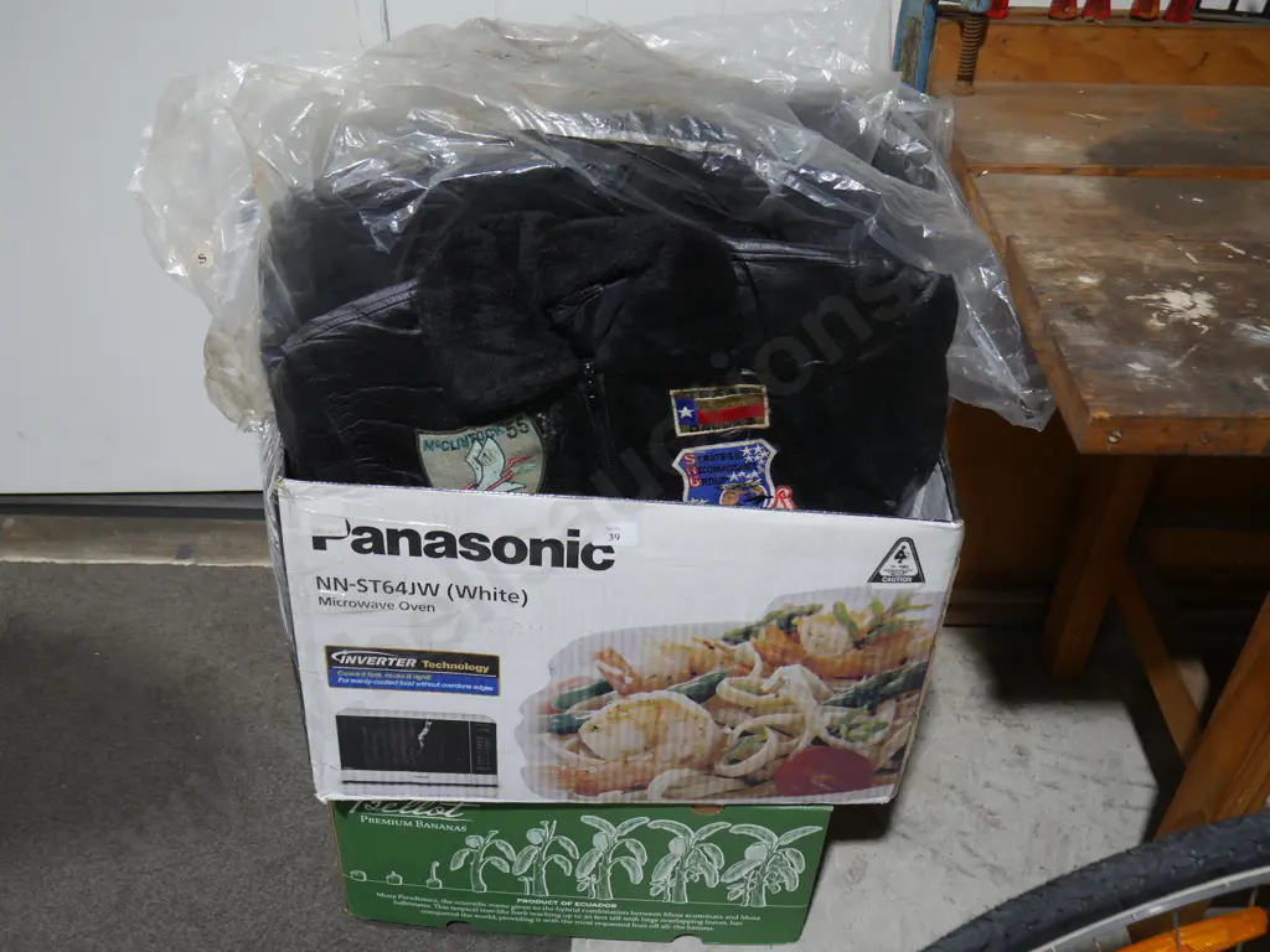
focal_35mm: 34
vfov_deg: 41.8
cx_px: 635
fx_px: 1247
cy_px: 476
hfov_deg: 54.0
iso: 320
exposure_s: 1/60
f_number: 4
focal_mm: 17
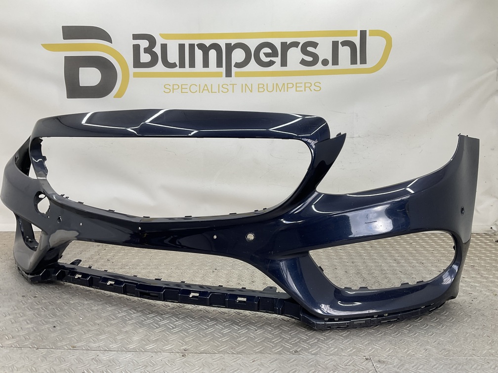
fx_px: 417
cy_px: 186
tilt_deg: -7.7
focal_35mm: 29
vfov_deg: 48.2
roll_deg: -1.2
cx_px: 249
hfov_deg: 61.7
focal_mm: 3
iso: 20
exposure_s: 1/120
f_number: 1.8
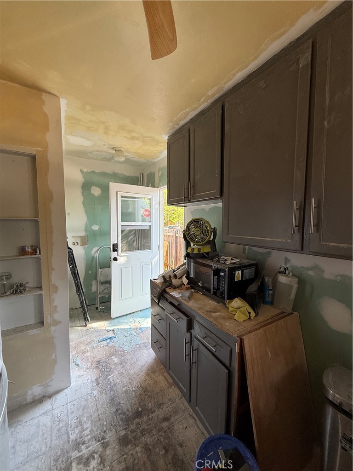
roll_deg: -0.7
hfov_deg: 85.7
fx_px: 190
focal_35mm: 14
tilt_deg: -3.3
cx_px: 176
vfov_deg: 102.1
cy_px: 236
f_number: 2.2
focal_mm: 2.22
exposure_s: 1/99
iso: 125
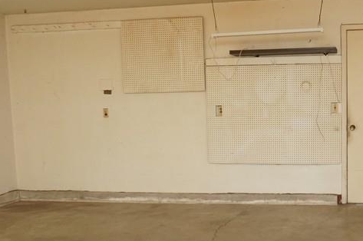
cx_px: 267
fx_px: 554
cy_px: 160
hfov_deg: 35.6
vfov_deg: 24.4
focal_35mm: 55
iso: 1250
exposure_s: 1/160
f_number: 3.5
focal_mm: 16
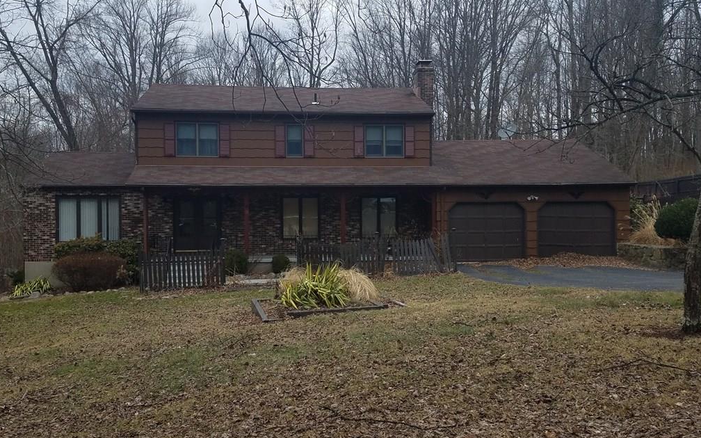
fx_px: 535
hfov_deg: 66.5
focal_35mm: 28
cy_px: 198
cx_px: 351
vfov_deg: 44.5
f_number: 1.7
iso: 50
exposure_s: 1/688
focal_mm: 4.2
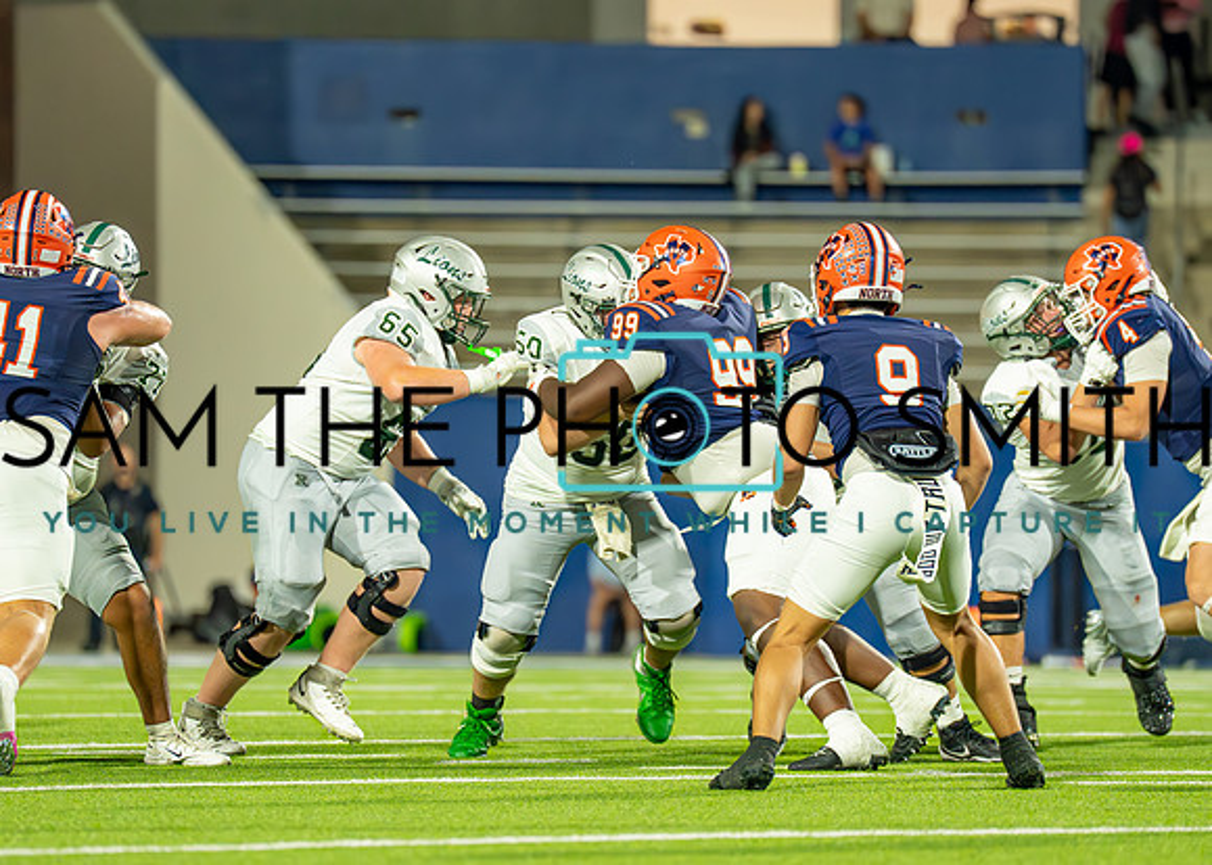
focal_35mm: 316
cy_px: 500
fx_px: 10864
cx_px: 620
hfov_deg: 6.4
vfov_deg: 4.6
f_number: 2.8
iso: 3200
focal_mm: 200
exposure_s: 1/1600
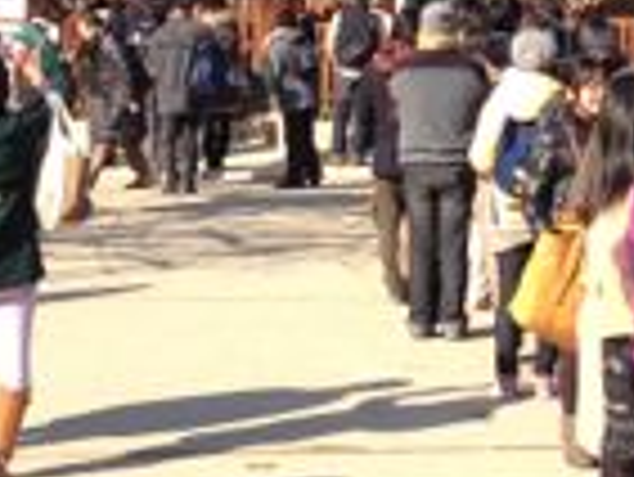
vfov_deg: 10.3
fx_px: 2566
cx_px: 396
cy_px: -198
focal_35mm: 140
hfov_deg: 14.1
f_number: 2.4
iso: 50
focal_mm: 4.13
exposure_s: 1/686
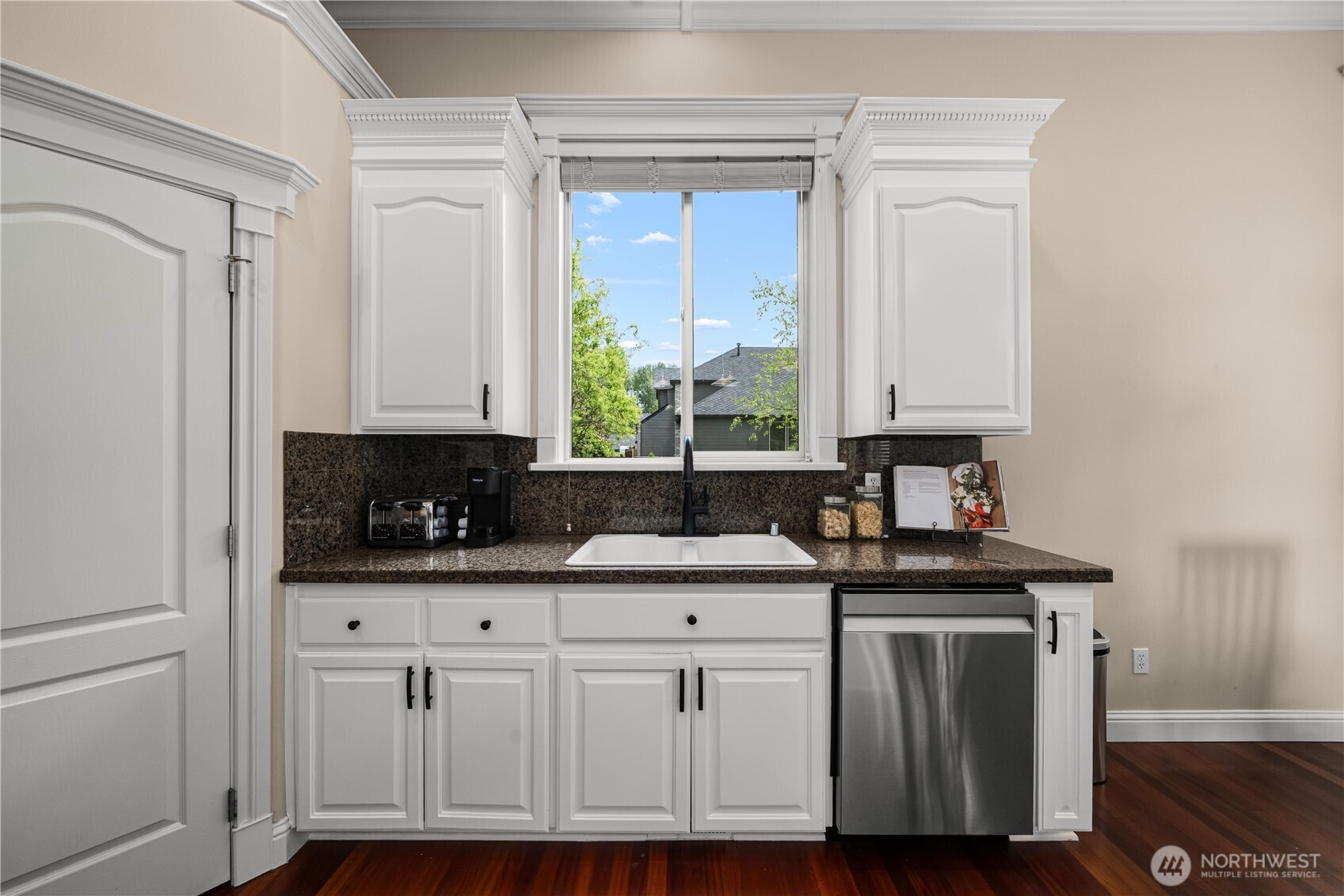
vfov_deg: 90.0
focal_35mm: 12
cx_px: 672
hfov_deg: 112.6
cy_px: 448
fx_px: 448
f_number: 7.1
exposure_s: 1/30
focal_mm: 12
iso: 1000
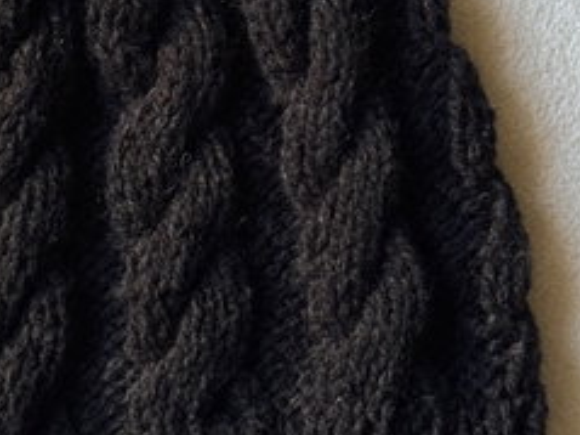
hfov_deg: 18.3
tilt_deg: -75.7
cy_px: 55
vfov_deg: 13.7
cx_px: 201
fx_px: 1792
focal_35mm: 107
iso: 100
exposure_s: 1/68
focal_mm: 6.76
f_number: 1.78
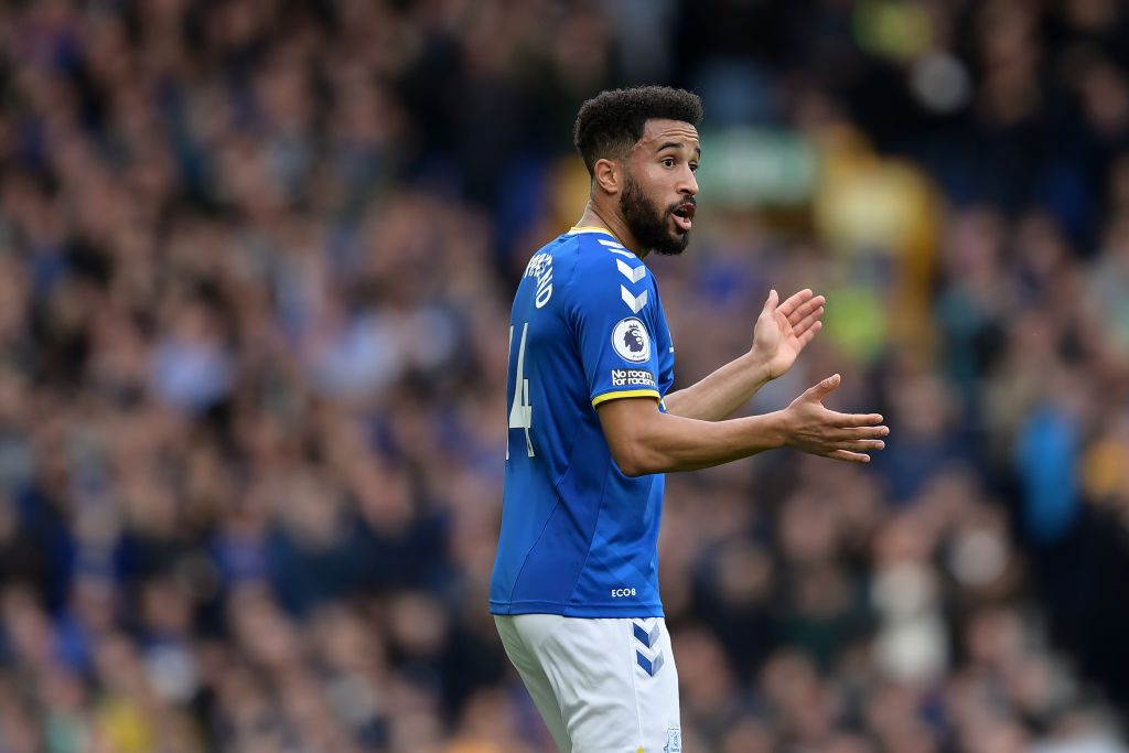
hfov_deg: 5.2
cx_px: 564
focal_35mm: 400
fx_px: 12545
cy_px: 376
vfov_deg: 3.4
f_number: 3.2
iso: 640
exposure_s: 1/1250
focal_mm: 400
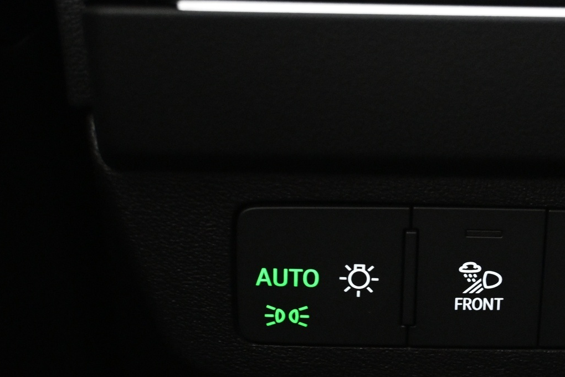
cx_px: 438
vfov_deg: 16.7
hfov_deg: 24.7
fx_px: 1271
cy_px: 297
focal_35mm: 81
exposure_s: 1/8
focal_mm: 34
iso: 4000
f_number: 5
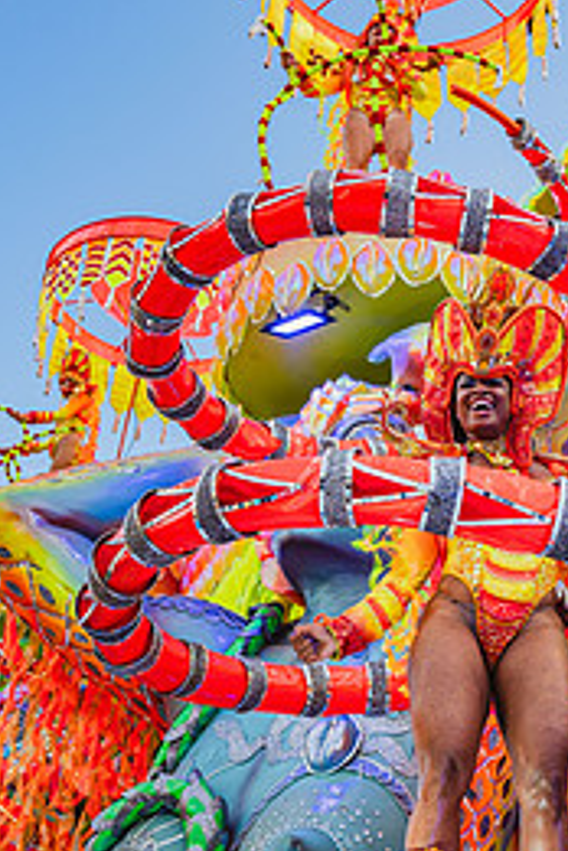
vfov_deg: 35.6
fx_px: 1325
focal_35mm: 56
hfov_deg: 23.8
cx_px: 452
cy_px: 434
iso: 640
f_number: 5.6
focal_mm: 32.5
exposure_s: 1/1000
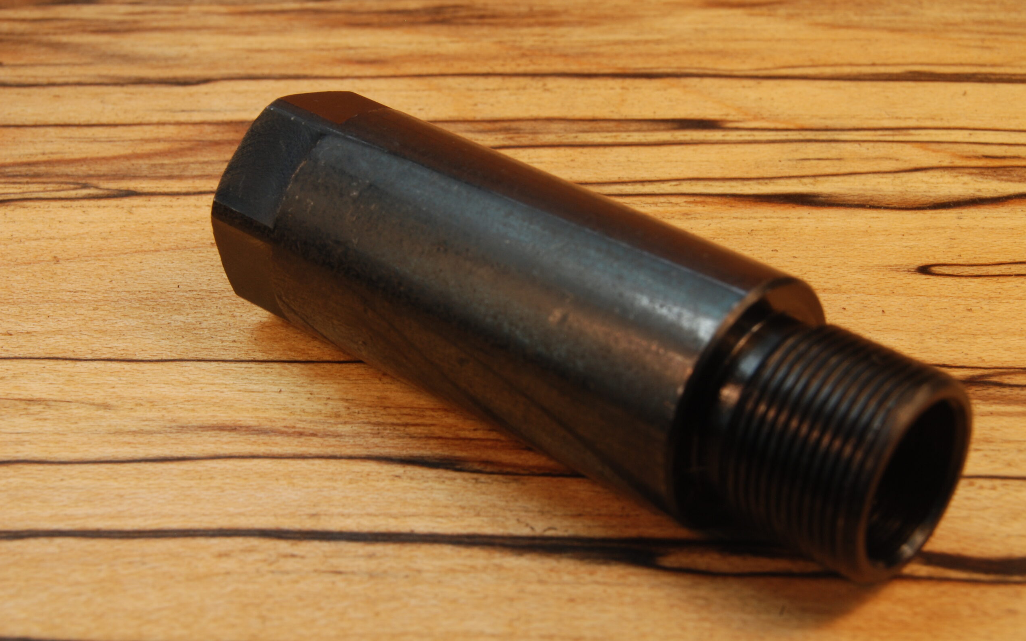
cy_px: 301
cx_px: 512
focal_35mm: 85
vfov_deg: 15.5
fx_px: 2363
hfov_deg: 24.5
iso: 200
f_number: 20
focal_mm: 55
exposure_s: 1/15
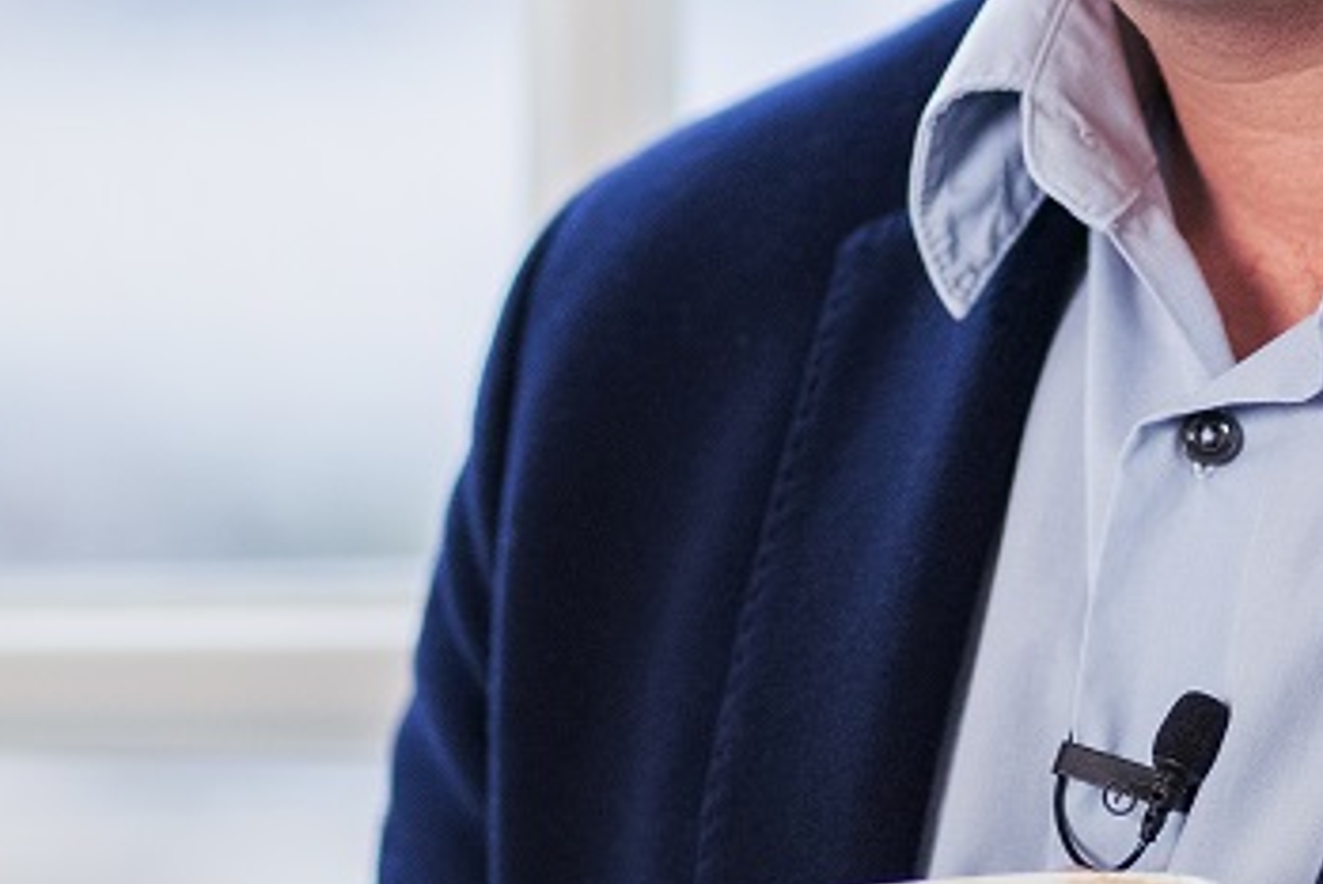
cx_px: 1270
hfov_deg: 5.6
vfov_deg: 3.8
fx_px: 13419
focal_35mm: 365
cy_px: 133
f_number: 1.8
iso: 800
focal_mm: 85
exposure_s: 1/250
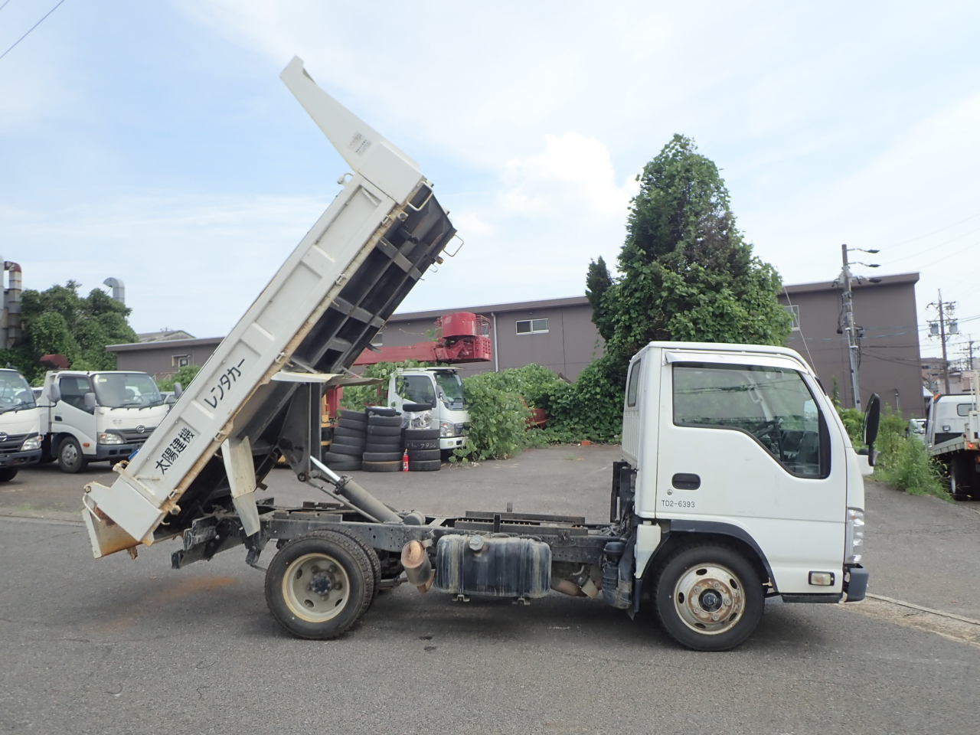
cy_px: 368
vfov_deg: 49.7
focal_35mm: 28
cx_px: 490
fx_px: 793
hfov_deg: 63.4
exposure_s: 1/800
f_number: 3.2
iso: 100
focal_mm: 5.14
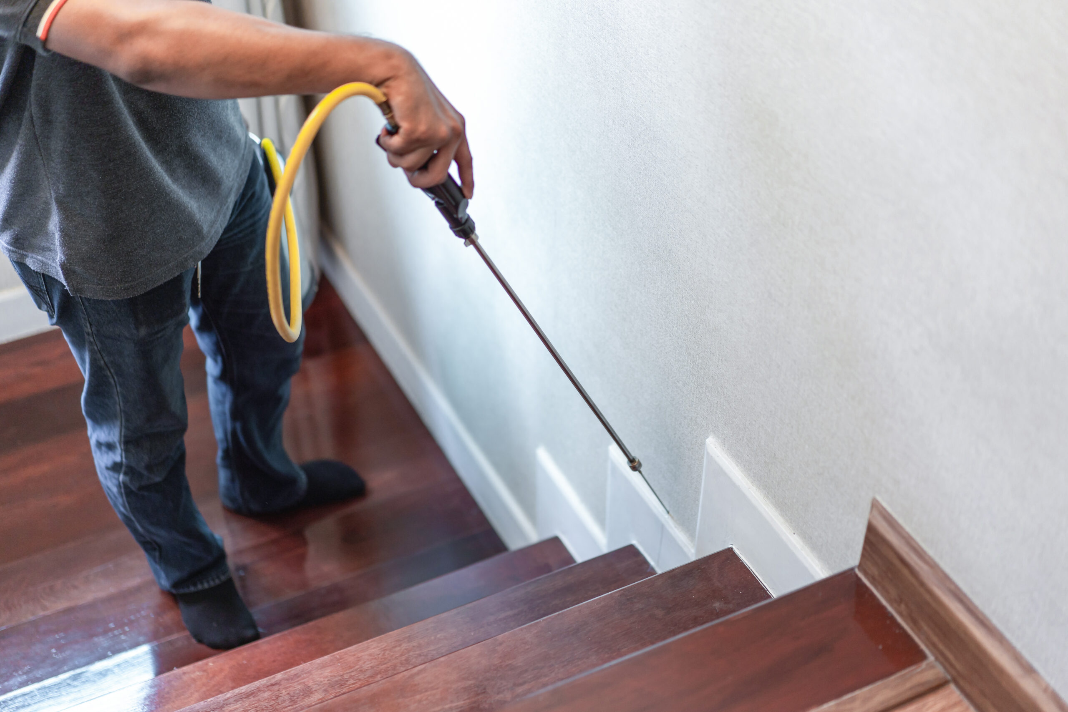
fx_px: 1632
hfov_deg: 36.2
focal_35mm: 55
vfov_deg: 24.6
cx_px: 534
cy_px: 356
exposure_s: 1/60
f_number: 1.8
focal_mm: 55
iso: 320
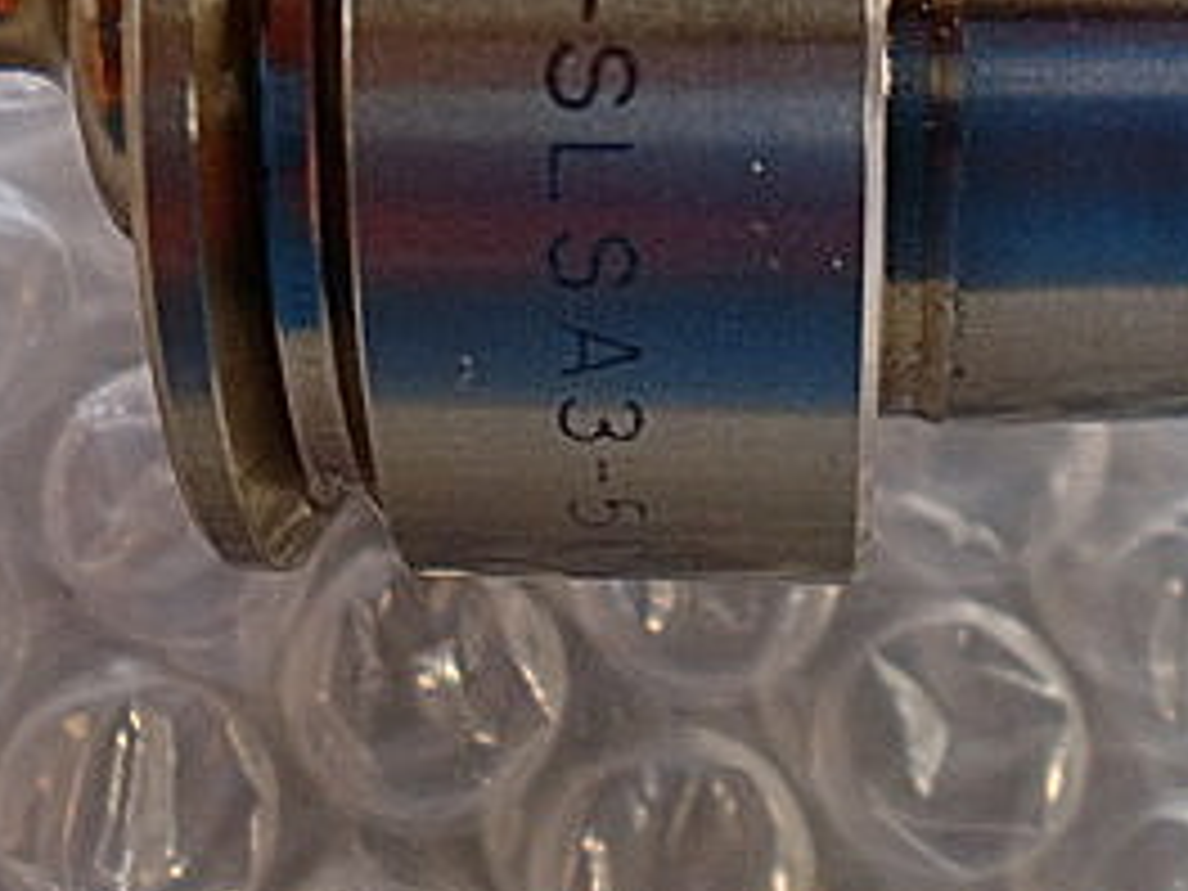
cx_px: 598
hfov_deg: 23.0
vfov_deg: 17.0
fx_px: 2917
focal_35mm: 85
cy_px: -14
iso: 100
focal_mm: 6.3
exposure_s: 1/60
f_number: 3.1
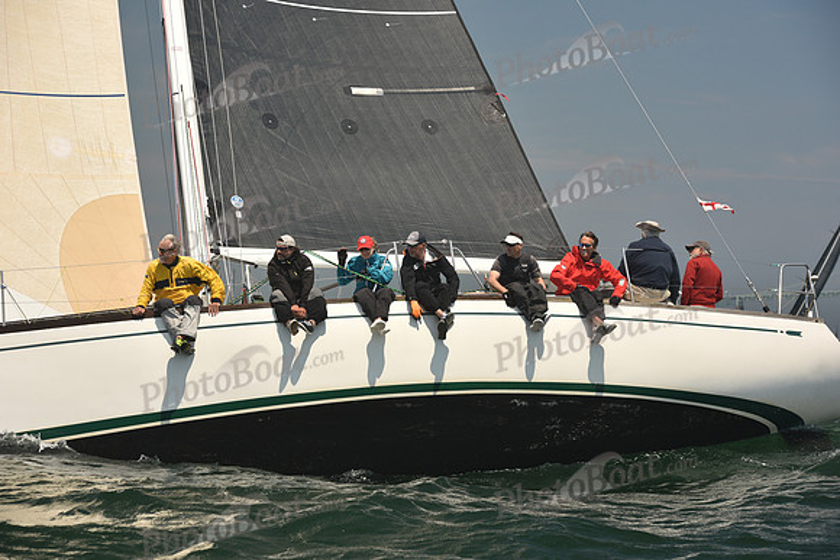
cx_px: 420
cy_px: 280
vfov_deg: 12.2
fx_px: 2614
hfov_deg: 18.3
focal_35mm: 112
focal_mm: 112
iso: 250
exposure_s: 1/640
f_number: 7.1
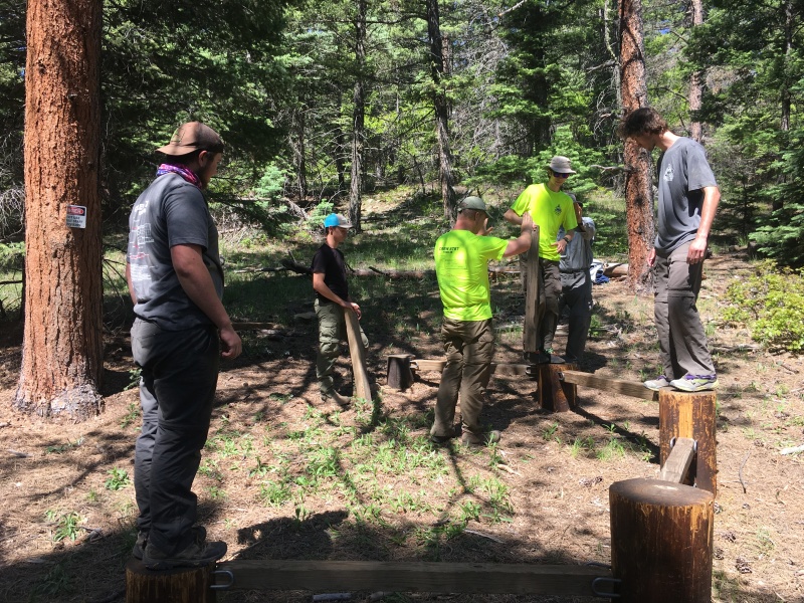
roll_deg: +0.7
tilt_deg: +2.1
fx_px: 674
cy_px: 302
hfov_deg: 61.7
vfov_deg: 48.2
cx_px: 402
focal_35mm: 29
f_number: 2.2
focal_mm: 4.15
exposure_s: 1/475
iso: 25
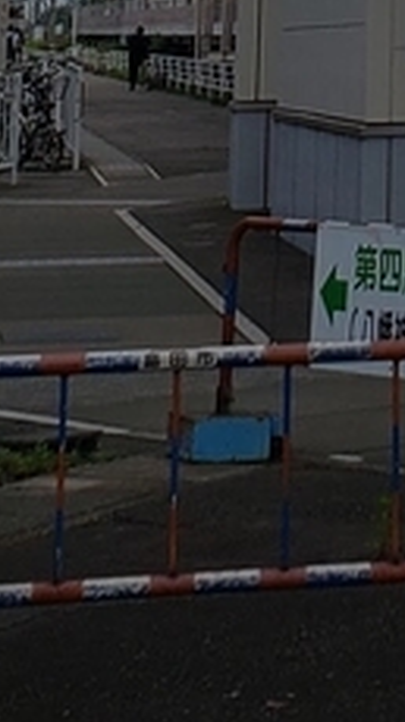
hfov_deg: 7.9
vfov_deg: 12.8
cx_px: 772
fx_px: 2832
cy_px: -706
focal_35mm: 148
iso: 50
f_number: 2.4
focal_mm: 4.3
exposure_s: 1/294
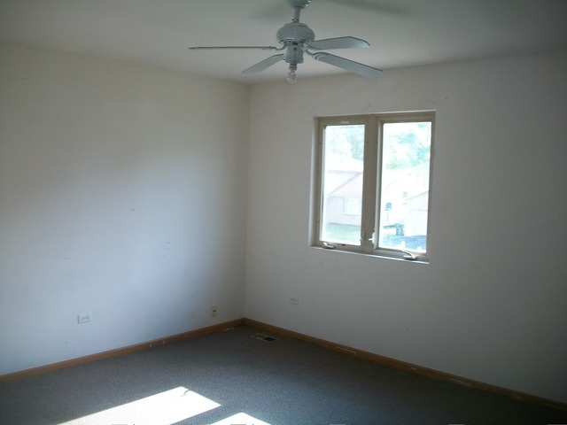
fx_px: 524
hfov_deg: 56.8
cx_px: 284
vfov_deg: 44.2
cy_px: 212
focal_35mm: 32
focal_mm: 5.7
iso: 80
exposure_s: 1/60
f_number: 2.9
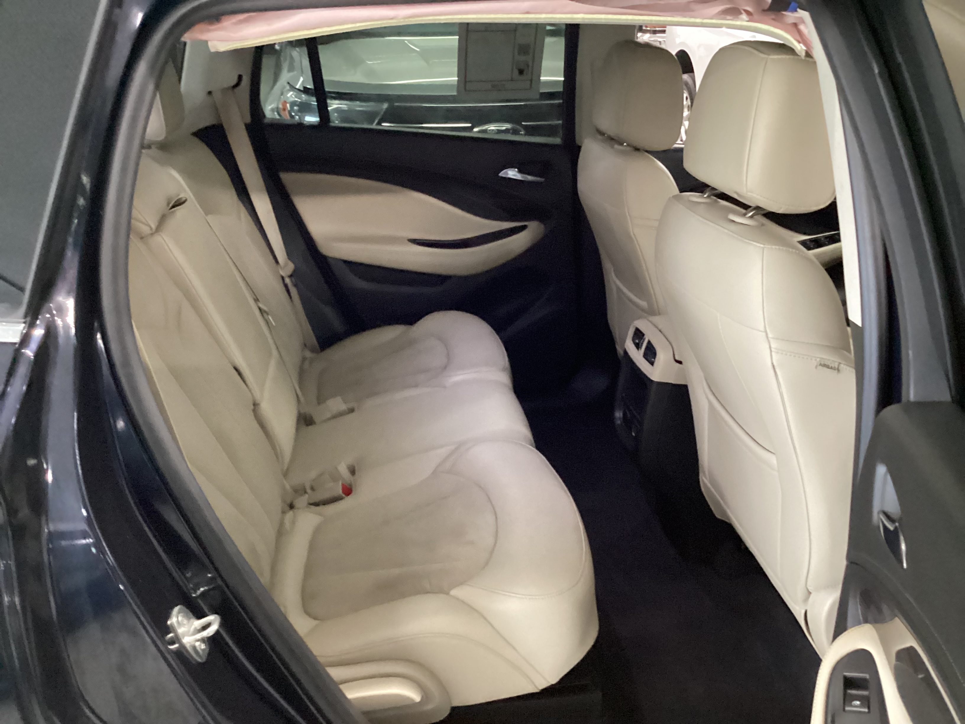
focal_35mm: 31
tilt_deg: -26.7
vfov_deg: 45.4
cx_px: 482
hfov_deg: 58.4
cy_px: 362
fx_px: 864
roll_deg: +0.2
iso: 640
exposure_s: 1/30
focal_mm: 3.3
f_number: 2.4
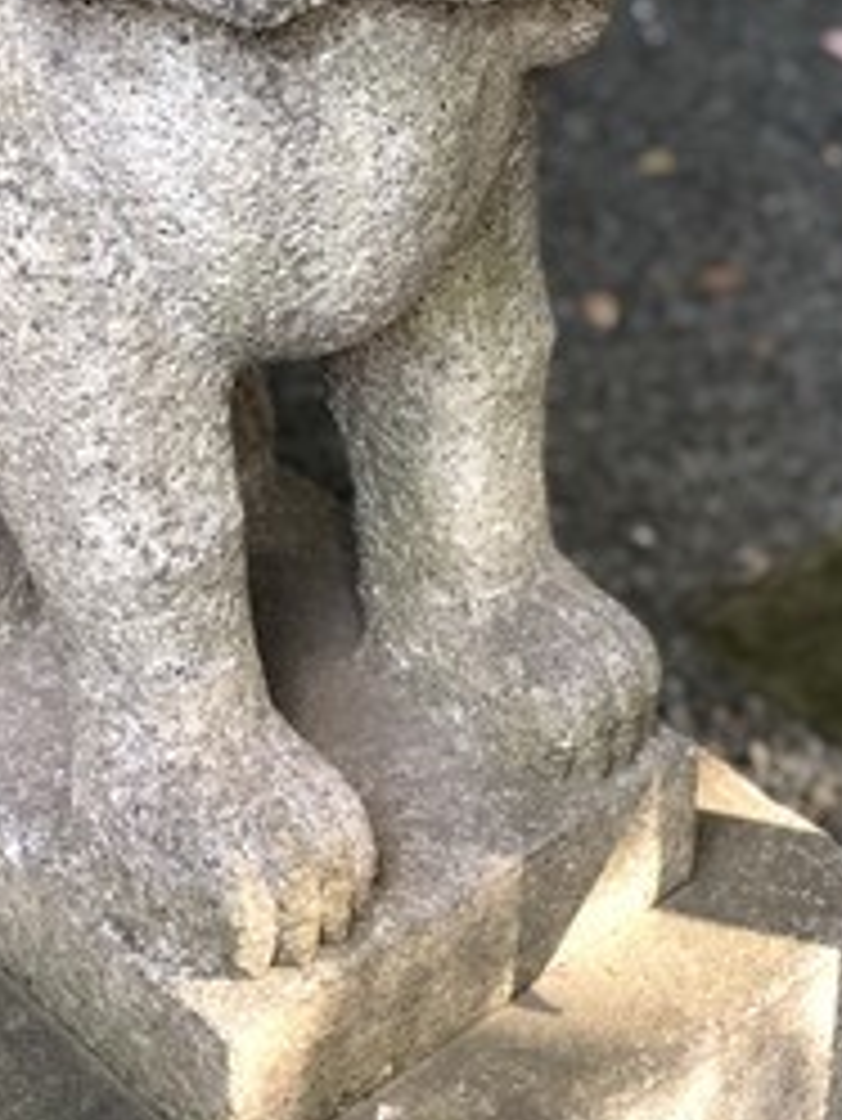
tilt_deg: -31.1
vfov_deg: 18.8
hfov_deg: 14.3
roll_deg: +2.1
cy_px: 121
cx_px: 140
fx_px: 3338
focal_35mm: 103
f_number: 2.8
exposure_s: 1/30
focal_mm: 6.6
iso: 64
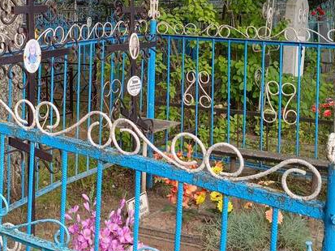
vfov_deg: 23.2
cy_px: 40
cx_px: 124
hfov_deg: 31.0
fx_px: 600
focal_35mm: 62
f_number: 1.69
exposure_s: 1/100
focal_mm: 4.76
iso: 227
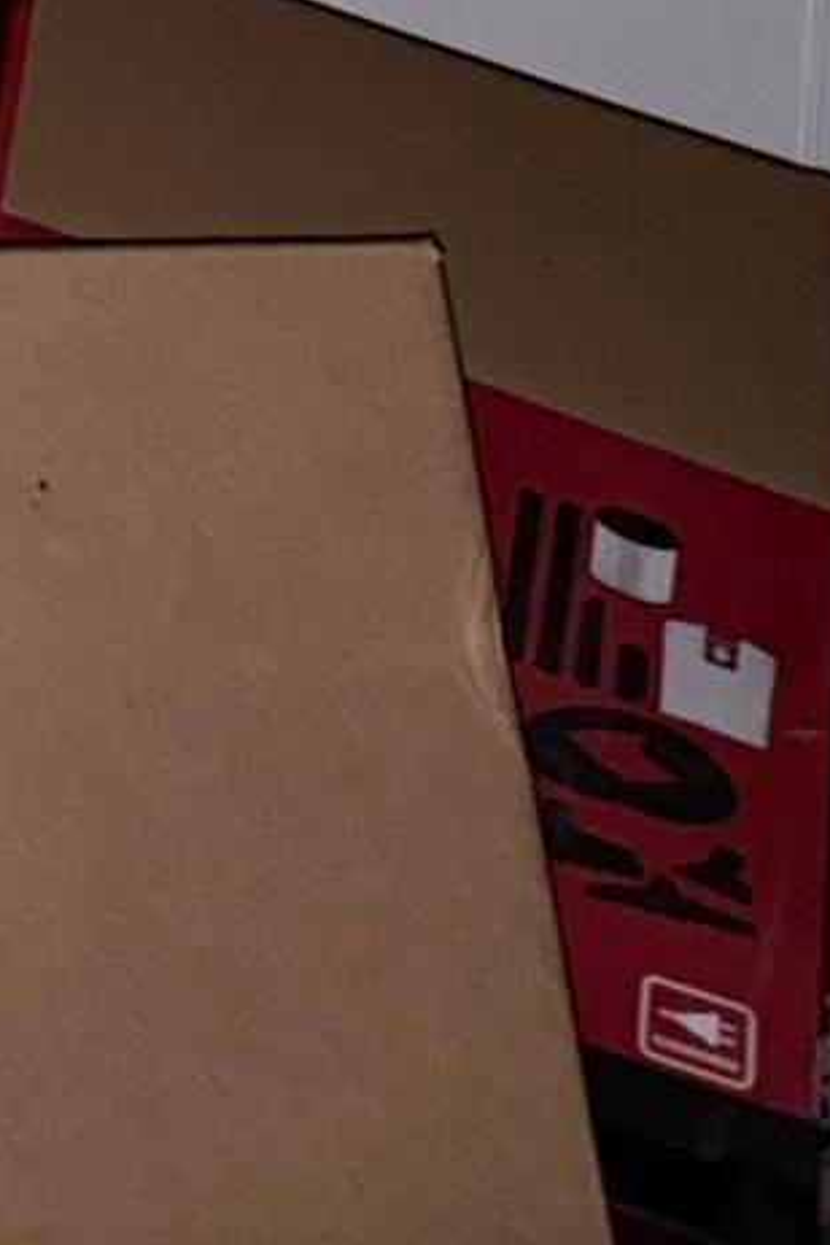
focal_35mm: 120
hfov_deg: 8.7
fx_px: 4150
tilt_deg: -5.3
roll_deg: +0.7
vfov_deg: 15.3
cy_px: -822
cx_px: -1900
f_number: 1.6
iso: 80
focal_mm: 5.96
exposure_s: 1/4
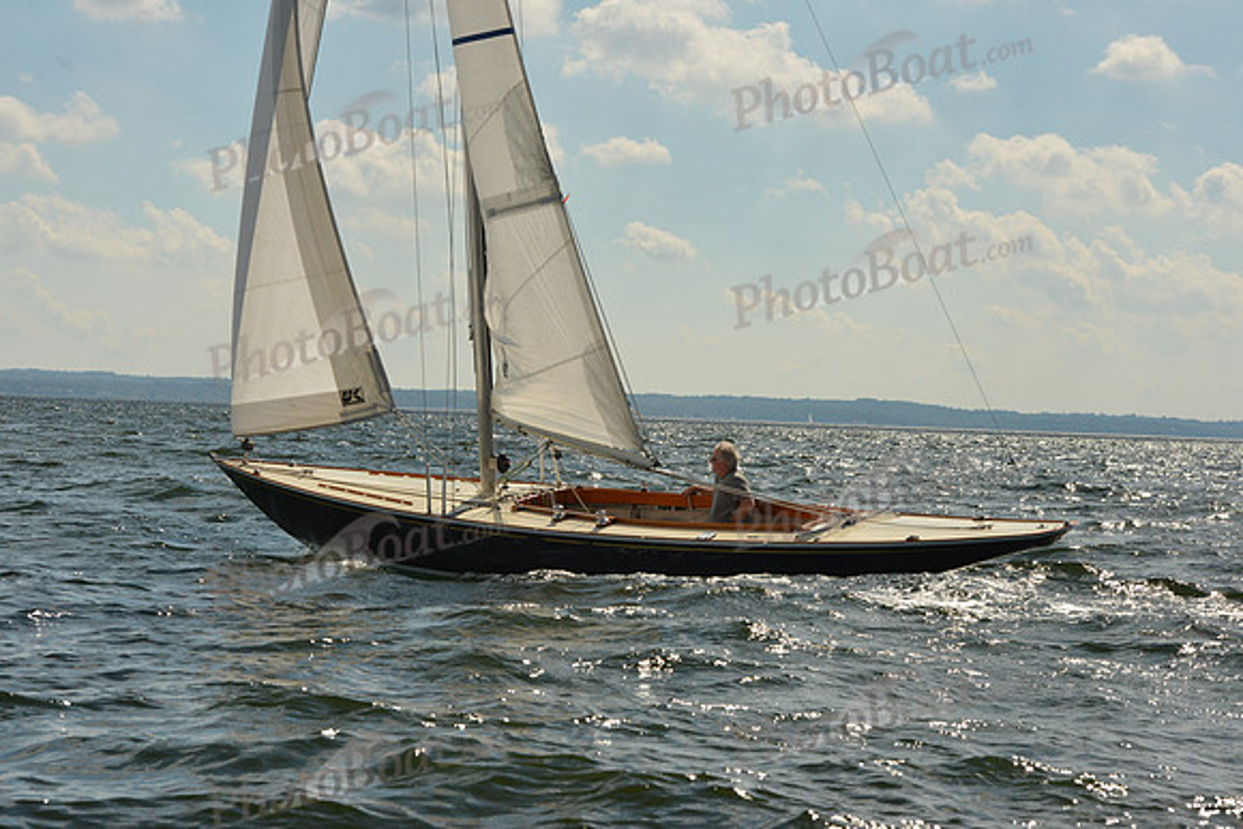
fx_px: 2970
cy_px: 414
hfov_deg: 23.6
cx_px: 622
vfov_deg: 15.9
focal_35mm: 86
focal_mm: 86
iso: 1000
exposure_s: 1/1250
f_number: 11
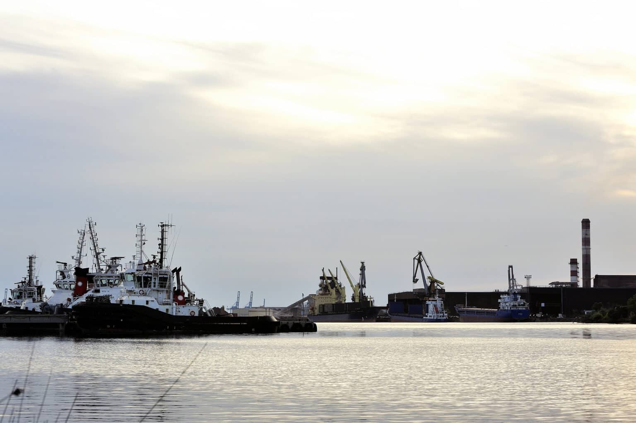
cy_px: 212
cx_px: 318
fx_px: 1377
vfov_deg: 17.5
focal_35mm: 78
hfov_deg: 26.0
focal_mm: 78
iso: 800
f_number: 10
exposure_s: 1/640
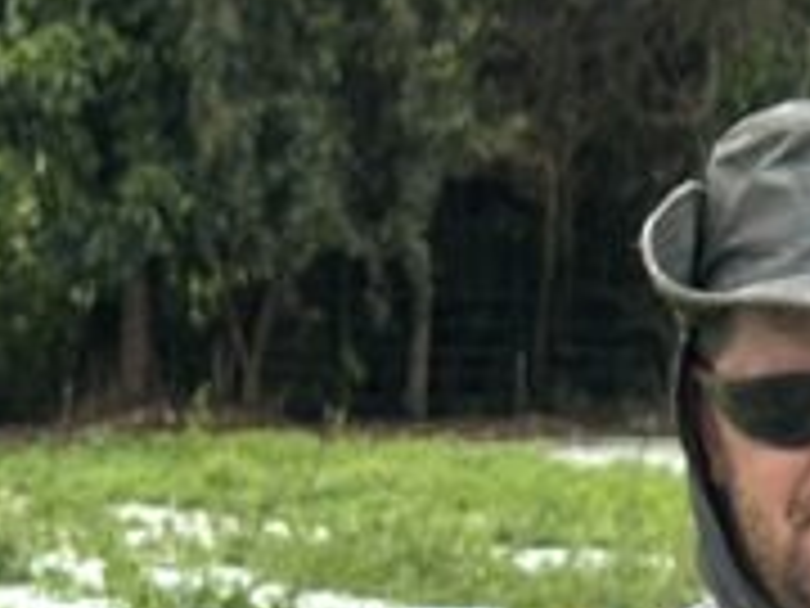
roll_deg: -0.3
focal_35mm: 273
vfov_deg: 5.2
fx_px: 6388
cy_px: 1540
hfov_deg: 7.1
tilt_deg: -11.1
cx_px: -544
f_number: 1.78
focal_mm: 6.86
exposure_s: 1/3155
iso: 80
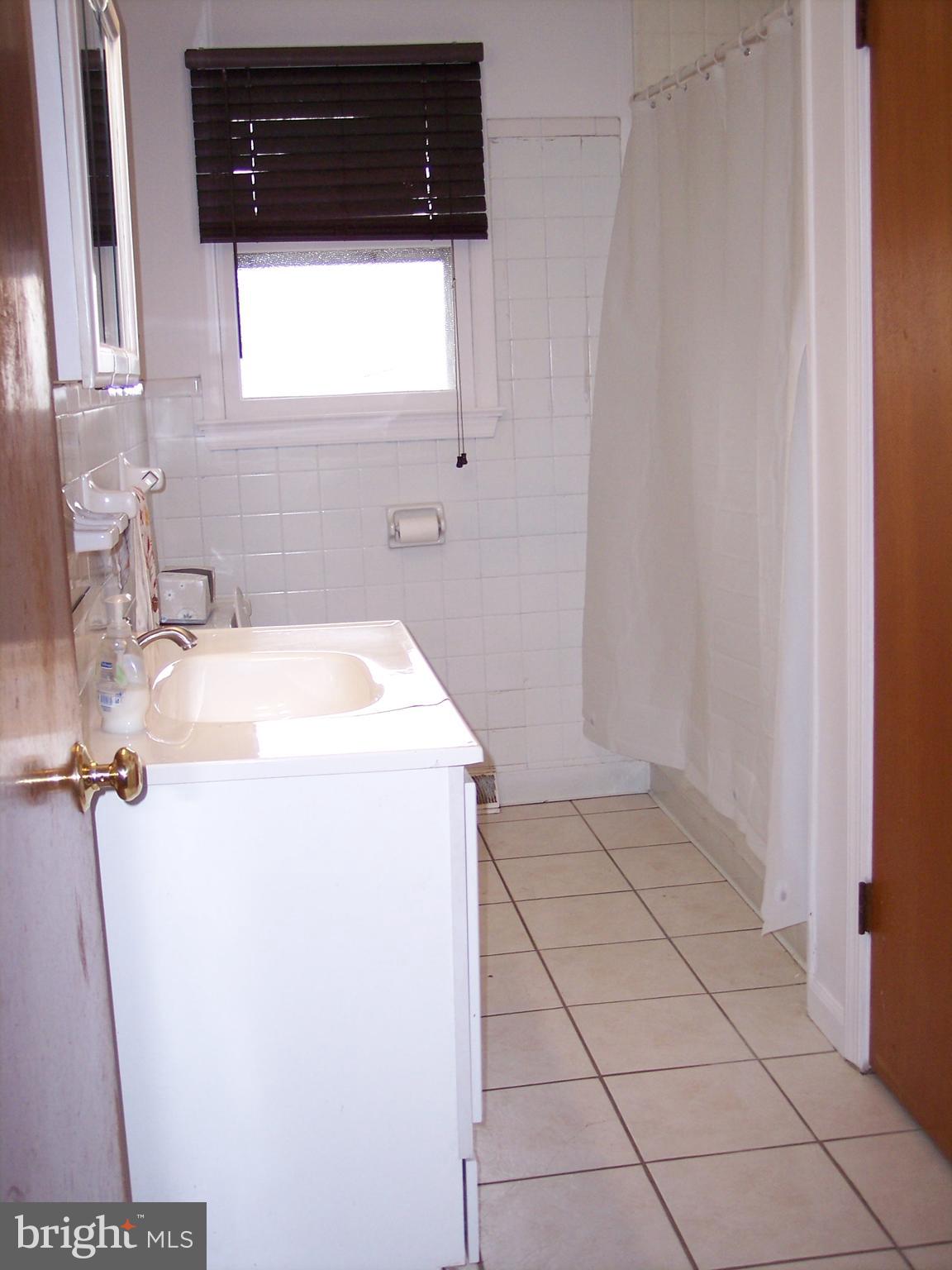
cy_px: 635
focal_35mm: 39
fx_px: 1430
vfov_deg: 47.9
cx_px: 476
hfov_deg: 36.8
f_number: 2.8
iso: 140
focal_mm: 8
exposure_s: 1/60
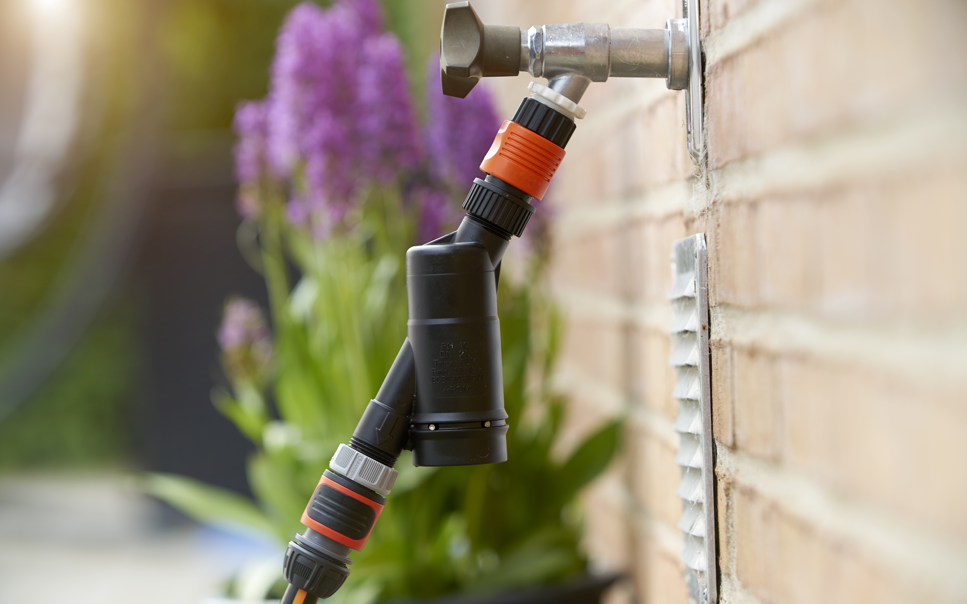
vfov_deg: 8.4
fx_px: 4111
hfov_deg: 13.4
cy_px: 316
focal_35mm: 156
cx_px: 486
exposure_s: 1/125
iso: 100
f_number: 2.8
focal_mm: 101.5
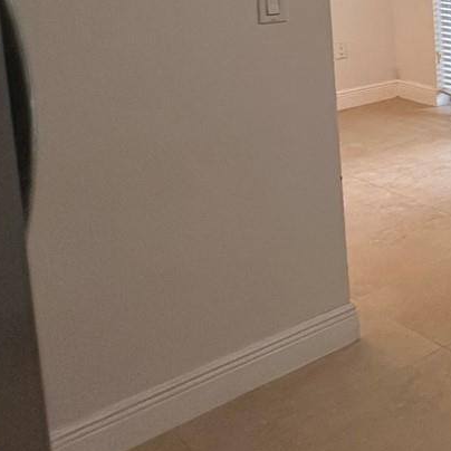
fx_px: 722
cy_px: -46
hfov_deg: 20.0
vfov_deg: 30.9
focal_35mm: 49
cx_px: 879
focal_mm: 2.22
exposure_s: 1/120
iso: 125
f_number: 2.2
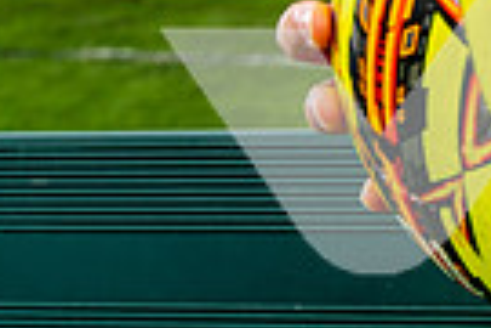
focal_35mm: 197
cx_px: 1000
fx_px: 2687
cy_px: -363
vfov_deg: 6.7
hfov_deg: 9.7
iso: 100
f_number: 6.7
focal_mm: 46
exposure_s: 1/125
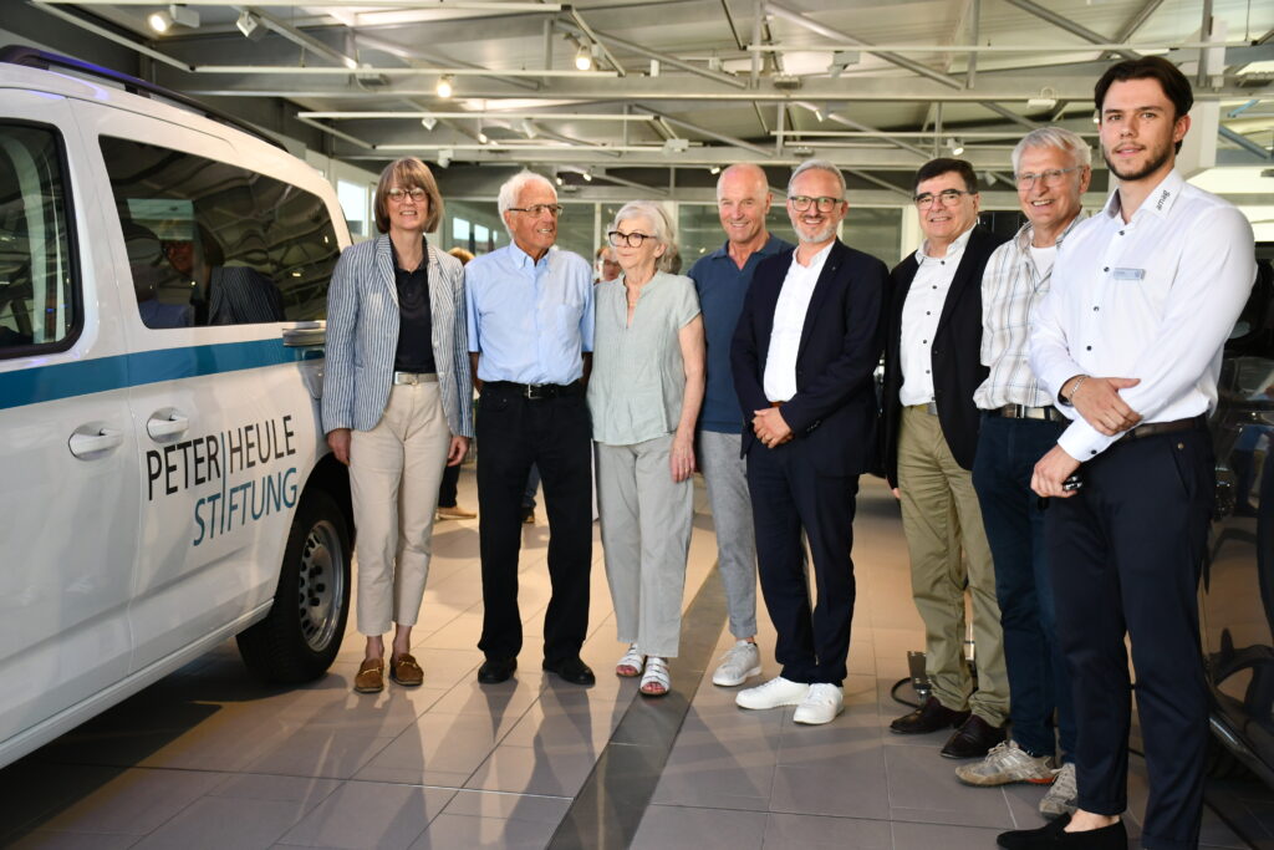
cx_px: 637
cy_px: 425
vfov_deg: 33.4
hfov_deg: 48.5
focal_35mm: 40
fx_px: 1416
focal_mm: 27
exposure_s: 1/200
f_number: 4
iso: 800
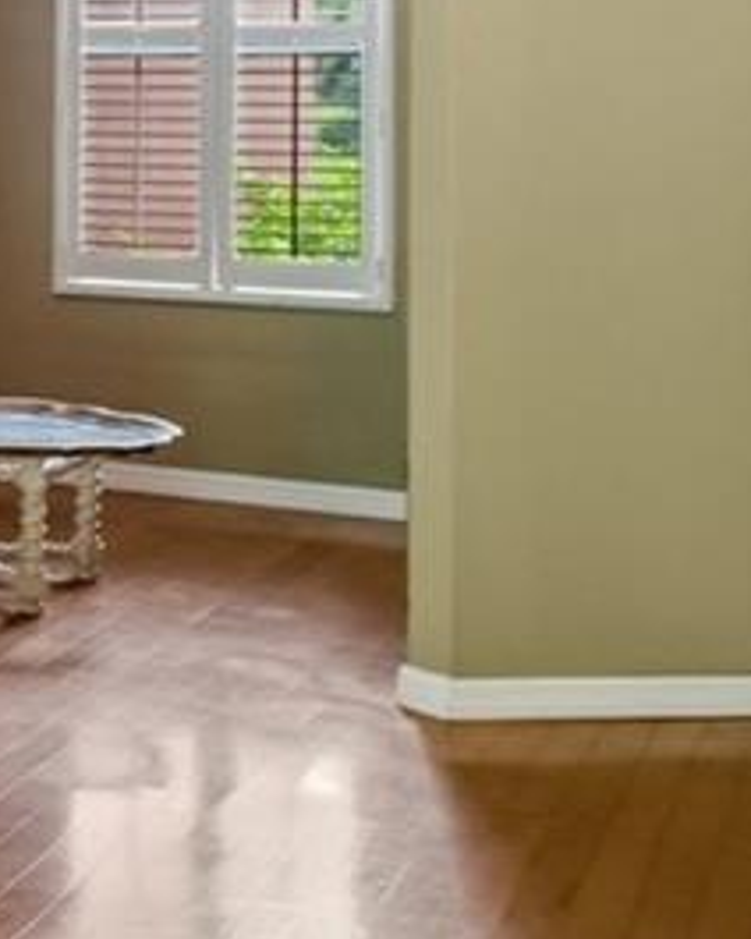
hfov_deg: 11.8
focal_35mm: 85
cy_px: 85
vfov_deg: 21.9
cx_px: -1378
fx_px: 2362
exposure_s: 1/5
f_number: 7.1
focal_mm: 10
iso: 100
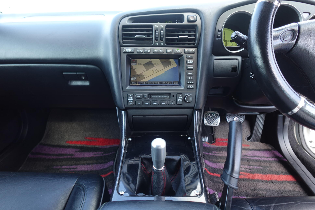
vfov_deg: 61.9
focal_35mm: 20
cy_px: 105
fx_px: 175
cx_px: 158
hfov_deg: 84.0
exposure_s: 1/100
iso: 125
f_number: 2
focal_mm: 7.6
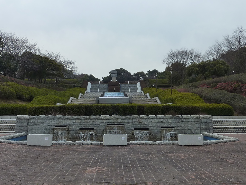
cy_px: 97
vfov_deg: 28.6
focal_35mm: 51
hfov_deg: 37.5
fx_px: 362
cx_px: 116
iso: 125
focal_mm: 5.3
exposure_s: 1/500
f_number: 4
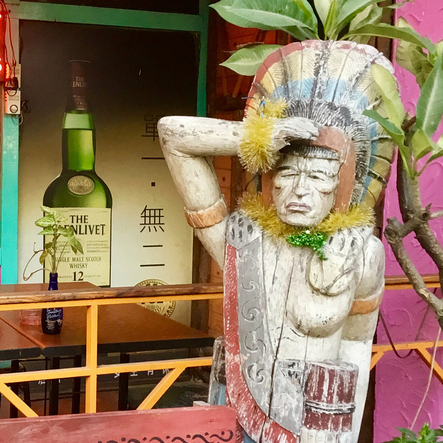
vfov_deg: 28.6
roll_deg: -0.6
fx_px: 869
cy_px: 236
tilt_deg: -4.8
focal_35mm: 60
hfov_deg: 27.6
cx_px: 50
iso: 64
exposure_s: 1/30
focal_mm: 3.3
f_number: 2.4
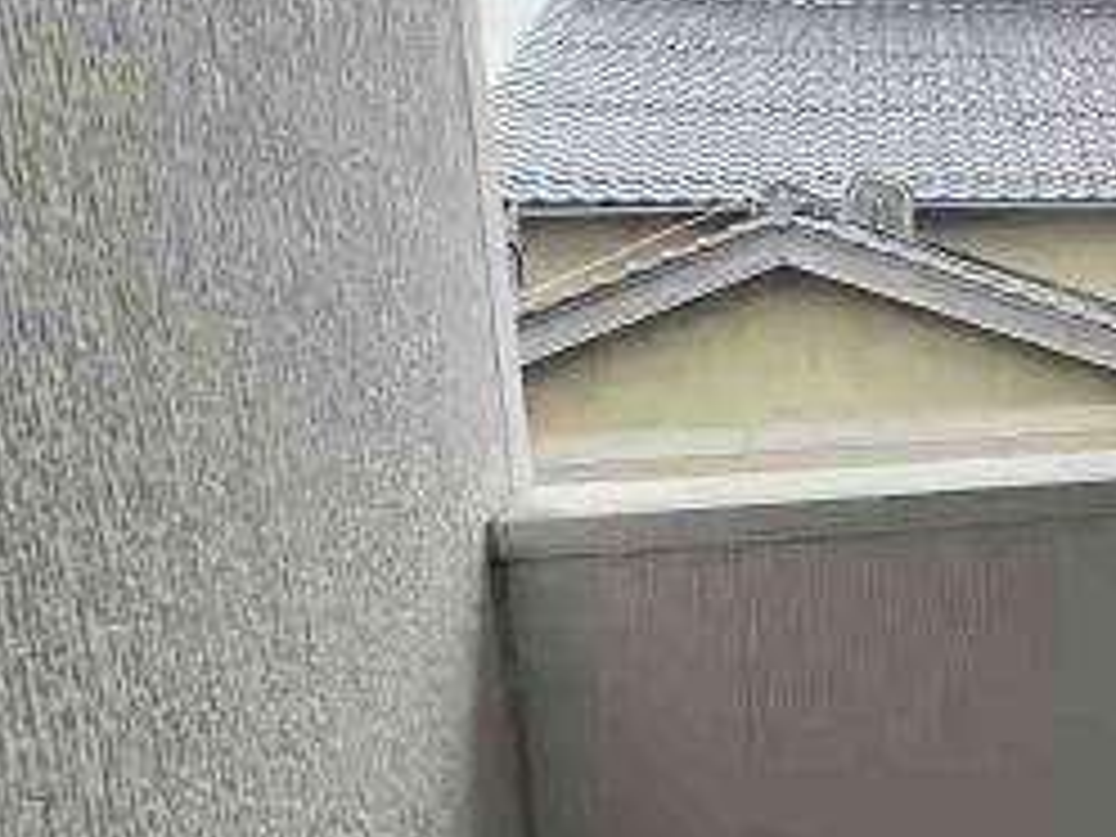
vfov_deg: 34.3
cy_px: 436
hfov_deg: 32.4
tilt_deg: -8.7
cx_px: 1485
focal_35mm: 42
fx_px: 1354
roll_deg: +0.4
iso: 32
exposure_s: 1/645
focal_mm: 1.57
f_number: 1.8
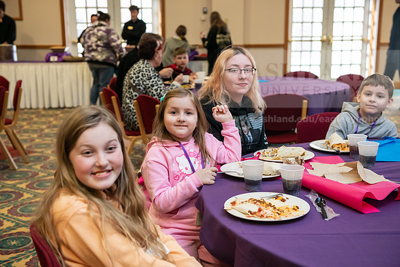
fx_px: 556
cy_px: 134
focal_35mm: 50
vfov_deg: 27.0
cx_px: 200
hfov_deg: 39.6
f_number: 3.5
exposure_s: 1/160
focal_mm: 50
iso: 1600
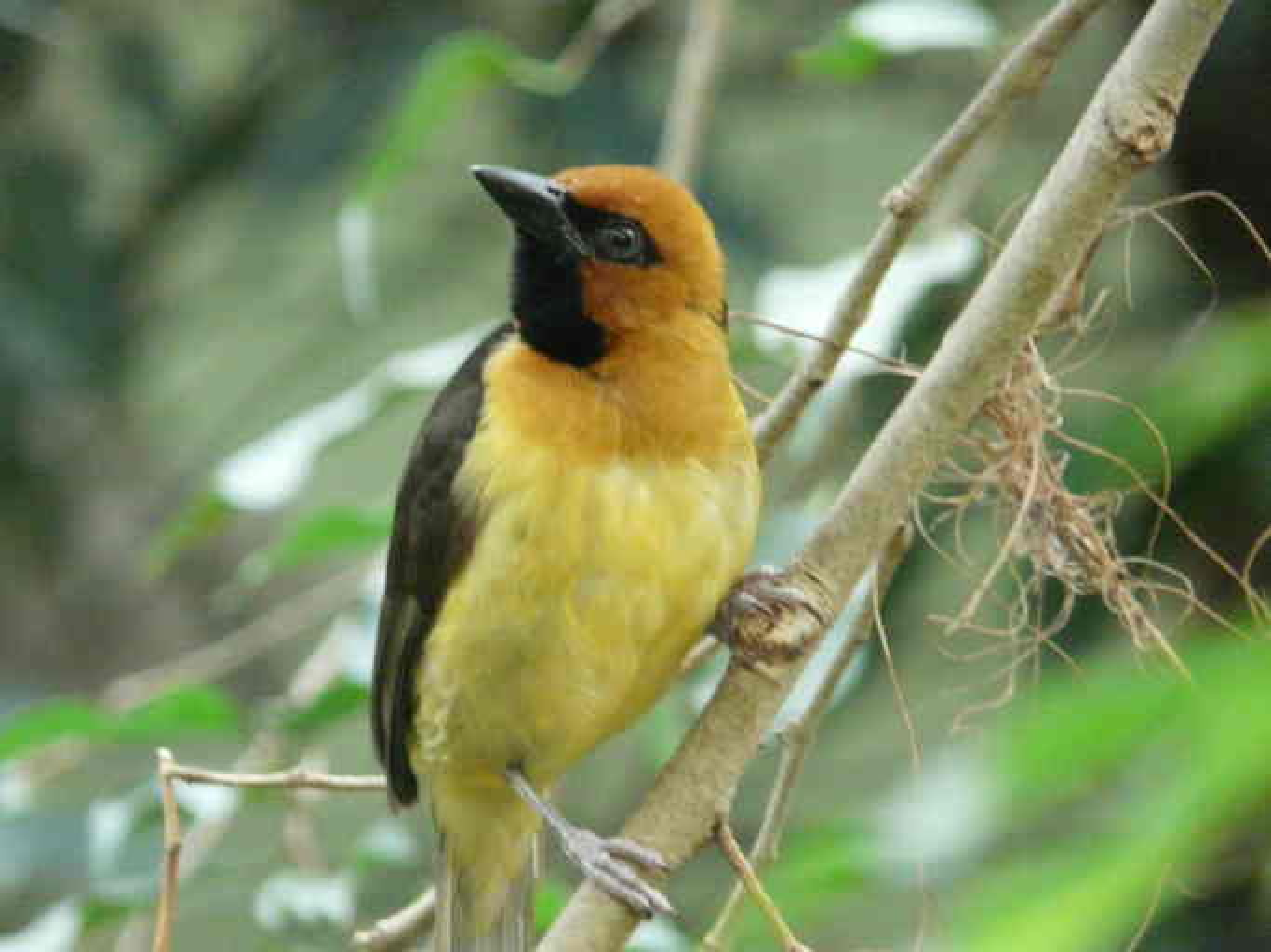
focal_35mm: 504
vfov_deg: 2.9
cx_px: 636
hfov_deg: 3.9
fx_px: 18502
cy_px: 476
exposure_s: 1/15
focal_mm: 82.8
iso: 800
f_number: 4.2
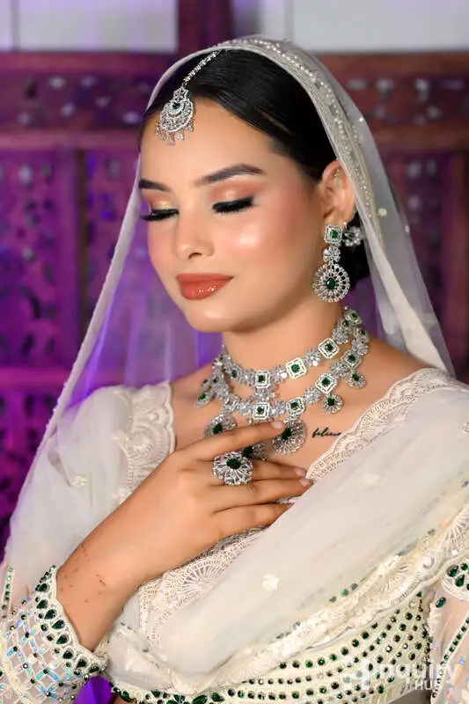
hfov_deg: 18.2
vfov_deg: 27.0
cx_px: 234
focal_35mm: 75
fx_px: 1466
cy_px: 352
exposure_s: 1/800
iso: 1250
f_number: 2.8
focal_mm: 50
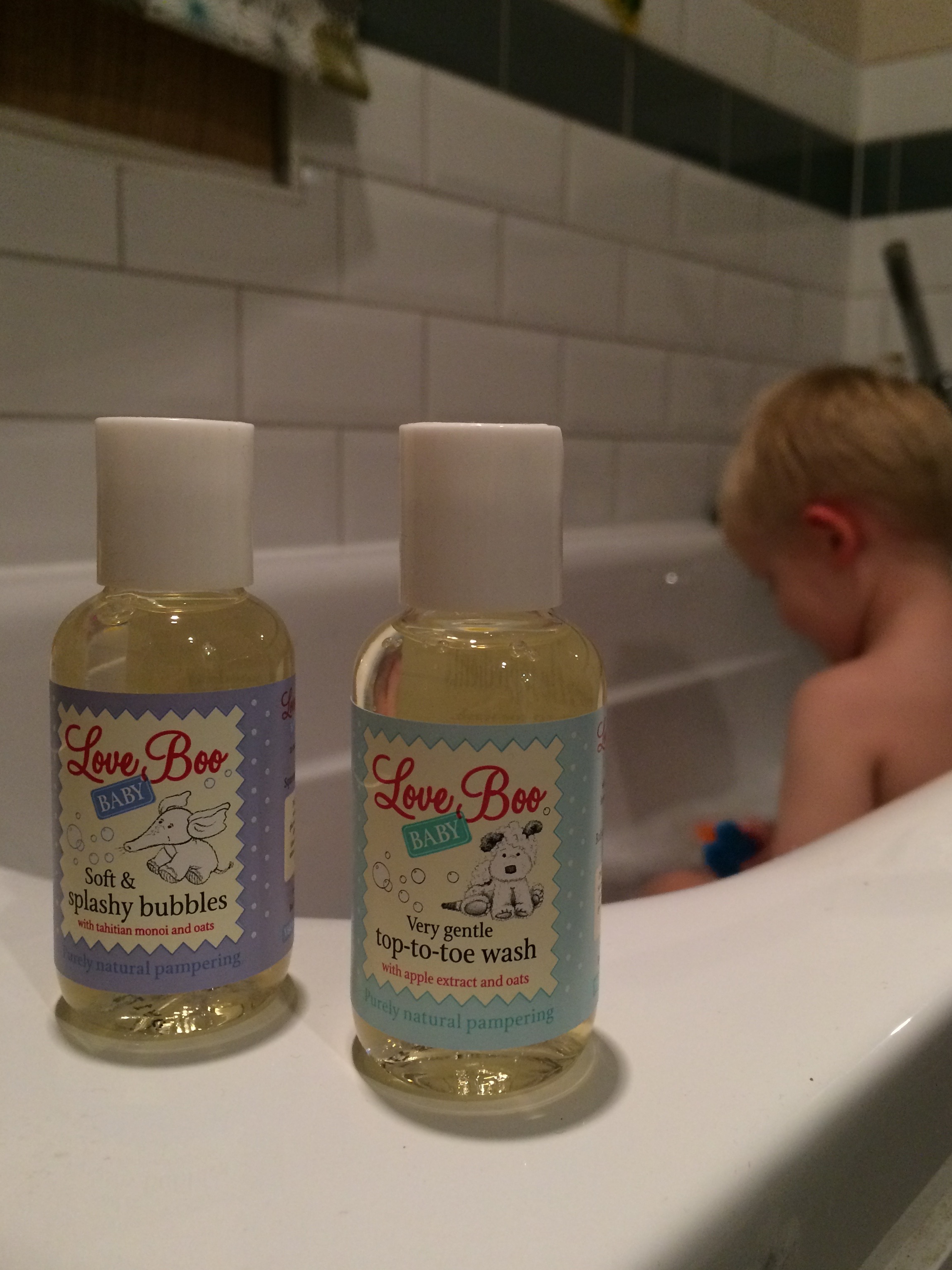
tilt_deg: -8.8
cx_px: 494
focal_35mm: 31
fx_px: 1137
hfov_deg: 45.4
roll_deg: -0.6
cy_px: 612
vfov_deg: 58.3
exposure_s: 1/33
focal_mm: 4.15
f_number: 2.2
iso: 250
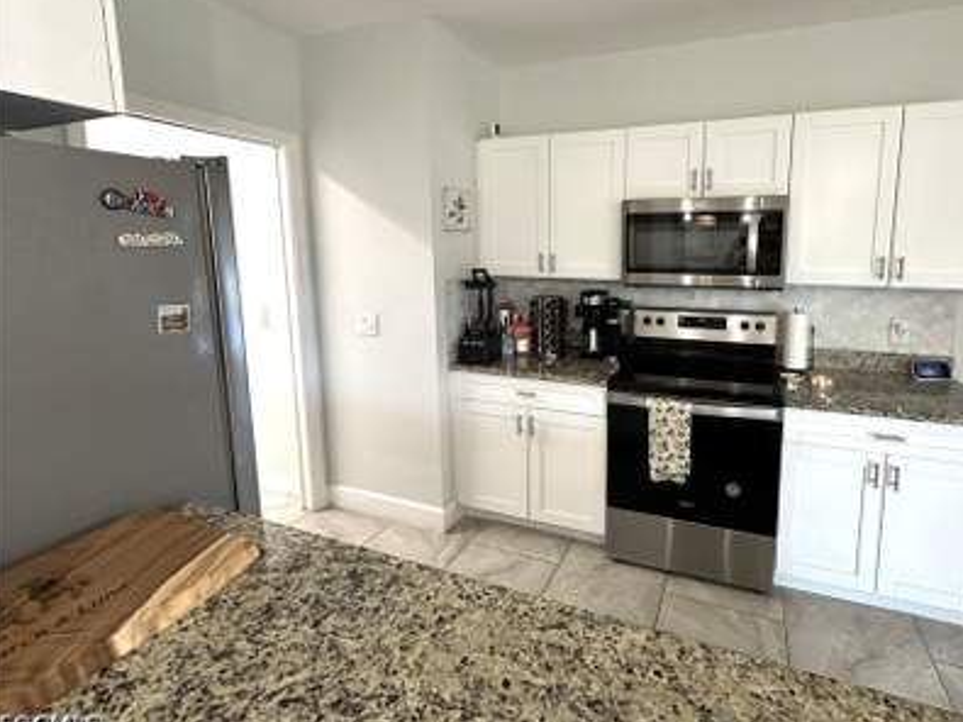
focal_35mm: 17
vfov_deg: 74.2
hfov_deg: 89.9
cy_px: 305
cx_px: 578
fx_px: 473
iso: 250
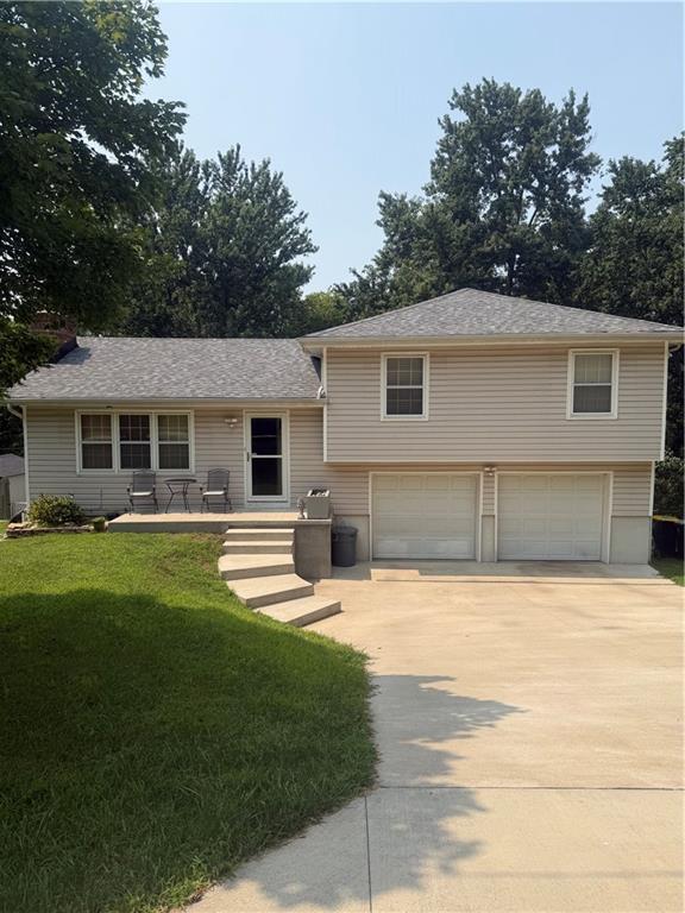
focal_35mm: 24
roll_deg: +0.0
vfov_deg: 71.6
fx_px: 633
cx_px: 342
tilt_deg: -4.1
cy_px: 456
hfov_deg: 56.8
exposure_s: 1/4975
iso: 80
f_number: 1.78
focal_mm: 6.76
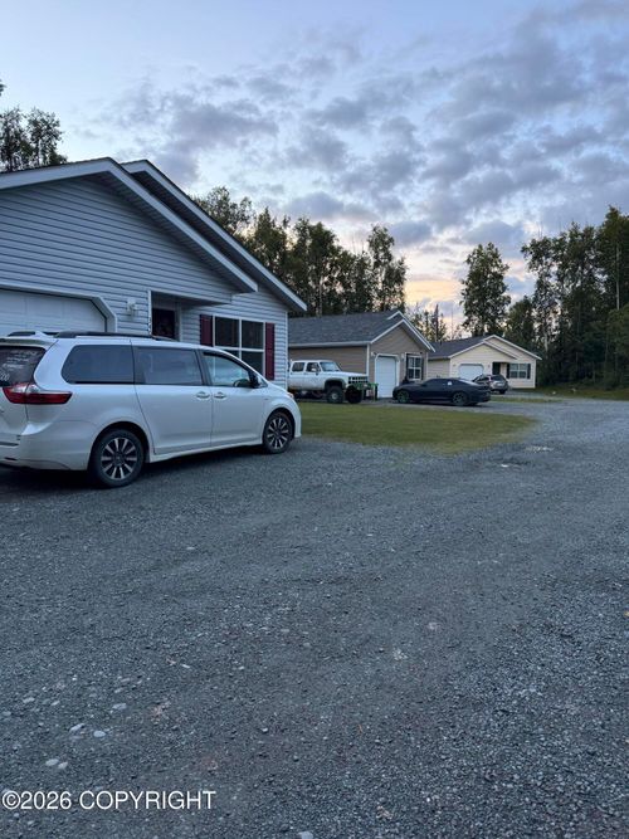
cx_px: 314
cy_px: 420
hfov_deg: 56.8
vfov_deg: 71.6
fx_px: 582
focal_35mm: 24
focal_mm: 6.76
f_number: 1.78
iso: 100
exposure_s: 1/528
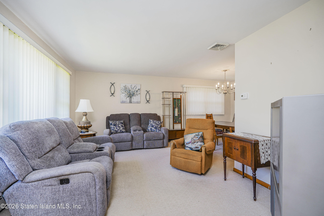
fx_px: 144
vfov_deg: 73.8
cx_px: 162
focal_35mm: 16
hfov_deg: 96.7
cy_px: 108
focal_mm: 16
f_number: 4
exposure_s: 1/25
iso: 64
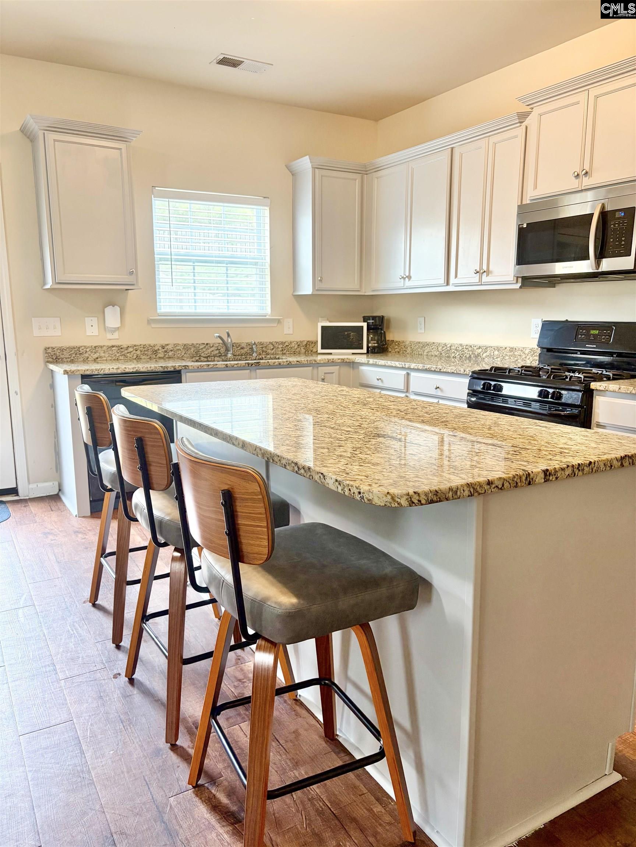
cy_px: 424
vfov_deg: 67.3
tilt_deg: -9.6
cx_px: 318
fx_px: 637
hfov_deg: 53.1
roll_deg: -0.1
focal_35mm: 26
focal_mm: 5.96
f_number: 1.6
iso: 160
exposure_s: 1/60
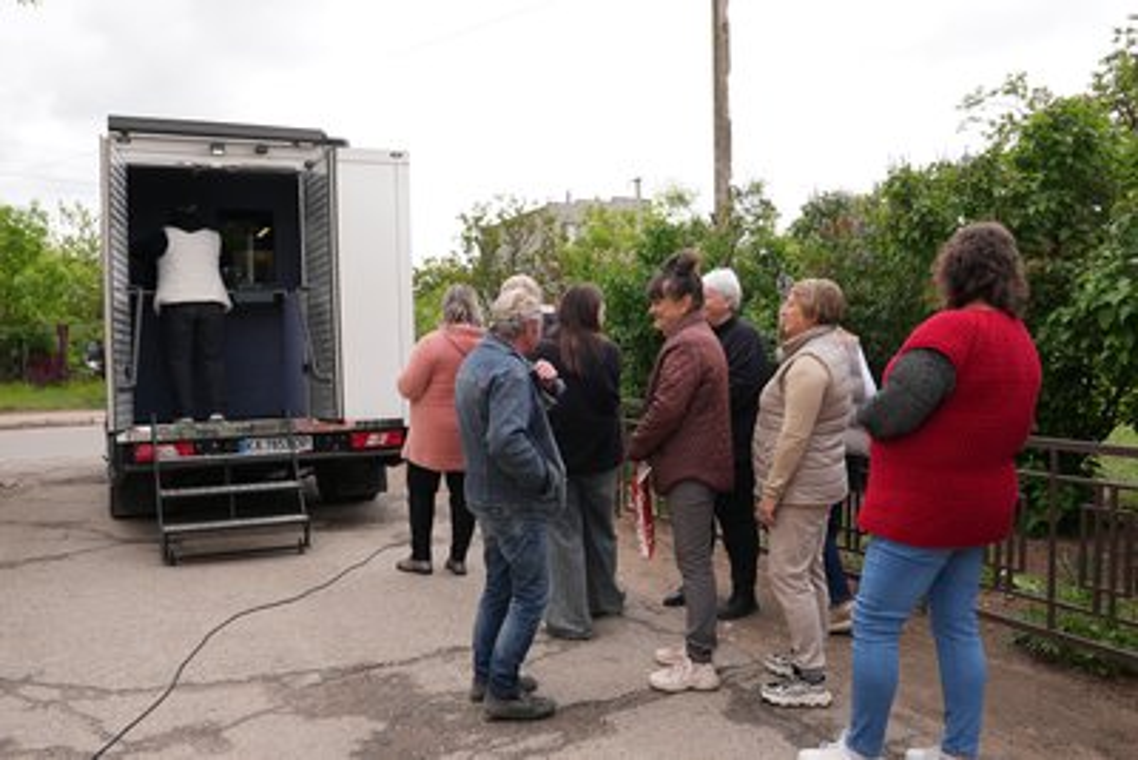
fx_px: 759
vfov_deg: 53.2
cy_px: 380
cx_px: 569
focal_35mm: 24
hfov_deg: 73.7
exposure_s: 1/200
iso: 200
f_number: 5
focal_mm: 24
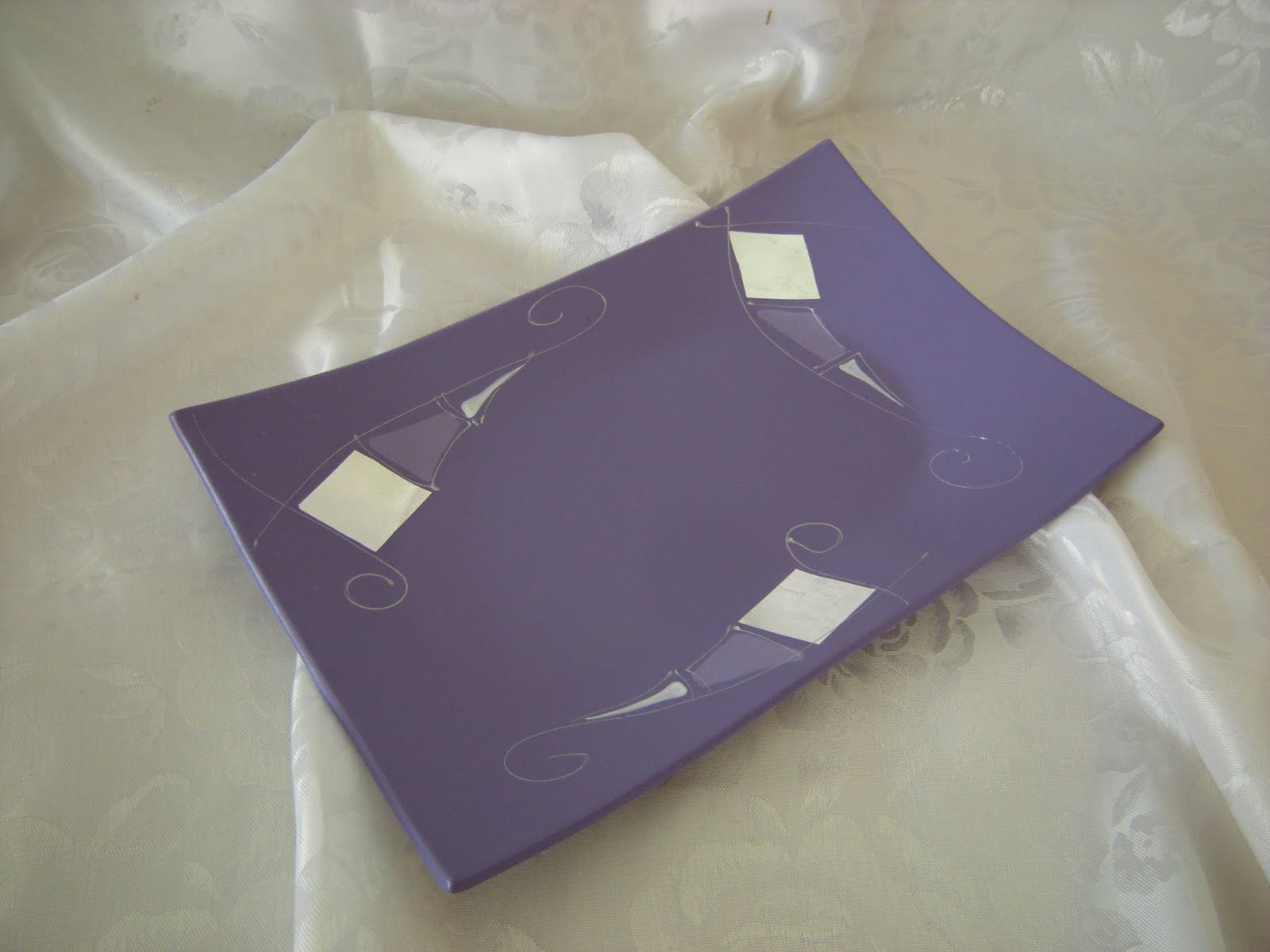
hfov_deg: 63.4
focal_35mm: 28
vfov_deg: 49.7
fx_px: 1027
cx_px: 635
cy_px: 476
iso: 227
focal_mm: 4.7
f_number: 2.8
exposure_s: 1/58.2
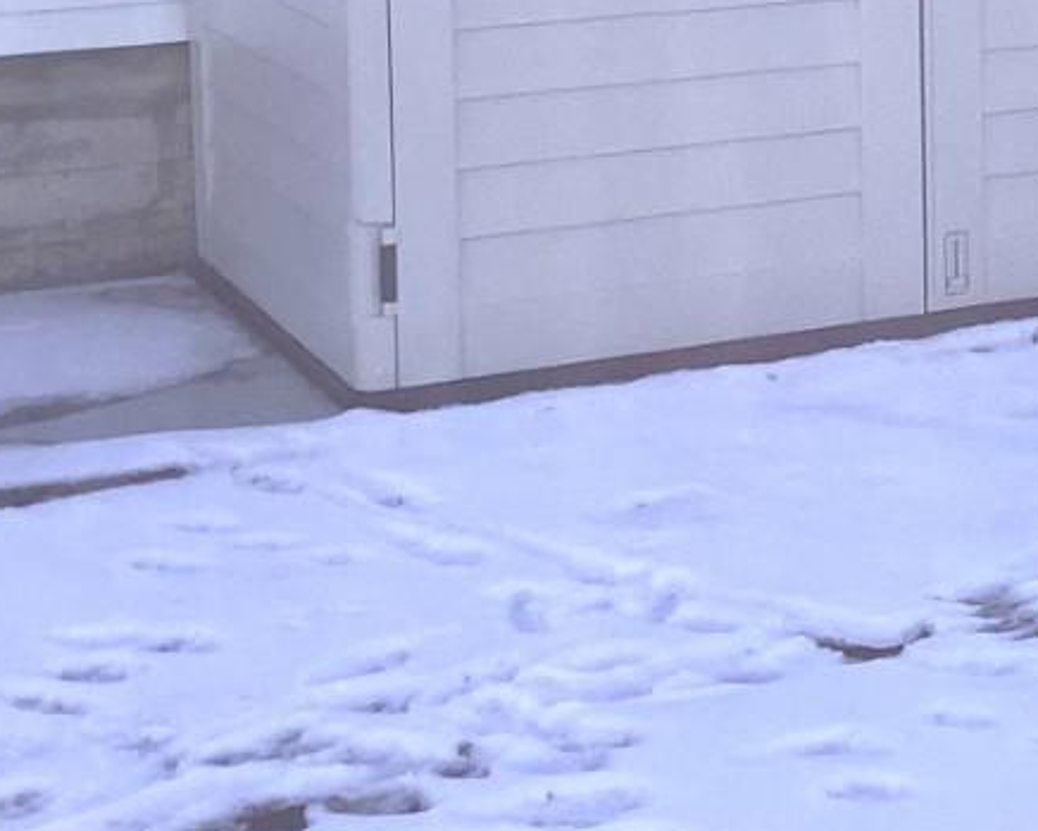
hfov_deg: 18.0
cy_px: -152
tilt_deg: -3.2
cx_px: 1338
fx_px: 3073
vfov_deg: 14.9
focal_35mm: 100
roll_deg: +1.2
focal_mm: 3.3
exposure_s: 1/1058
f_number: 2.4
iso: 25
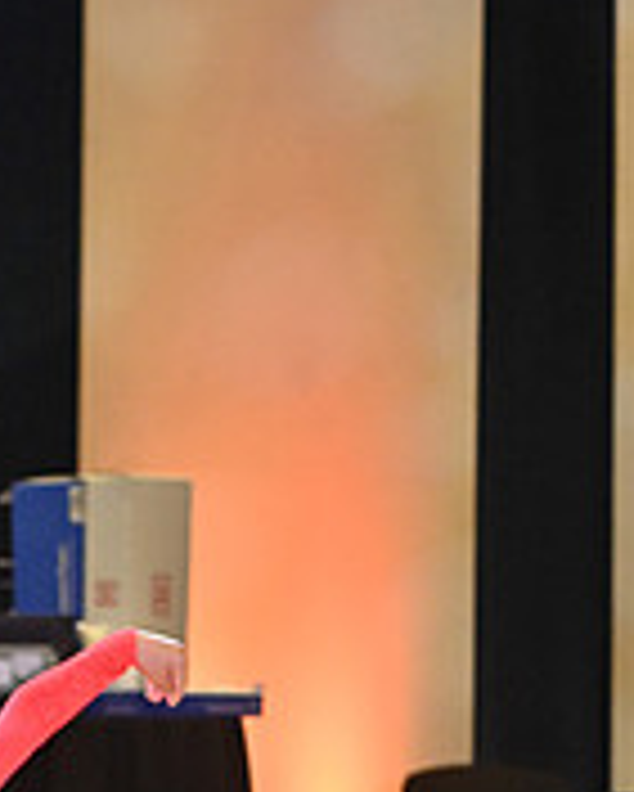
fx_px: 9796
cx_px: -61
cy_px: 1184
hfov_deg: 3.7
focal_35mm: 418
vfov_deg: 4.6
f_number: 6.3
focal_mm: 135
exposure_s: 1/400
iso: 4000
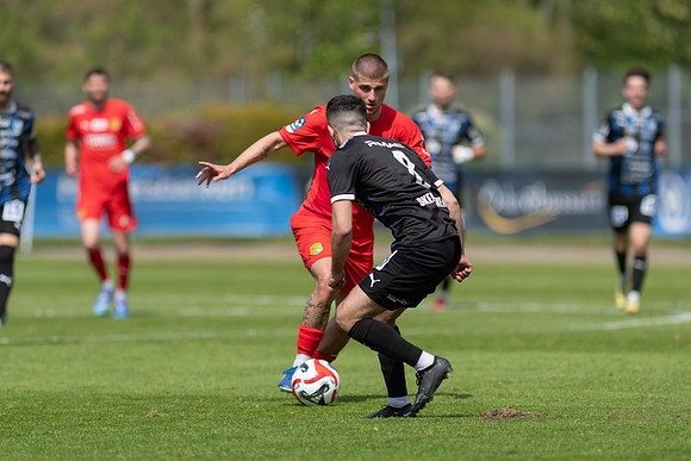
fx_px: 8639
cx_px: 346
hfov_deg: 4.6
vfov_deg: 3.1
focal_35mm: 450
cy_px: 230
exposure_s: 1/2000
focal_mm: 300
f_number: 3.2
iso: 100
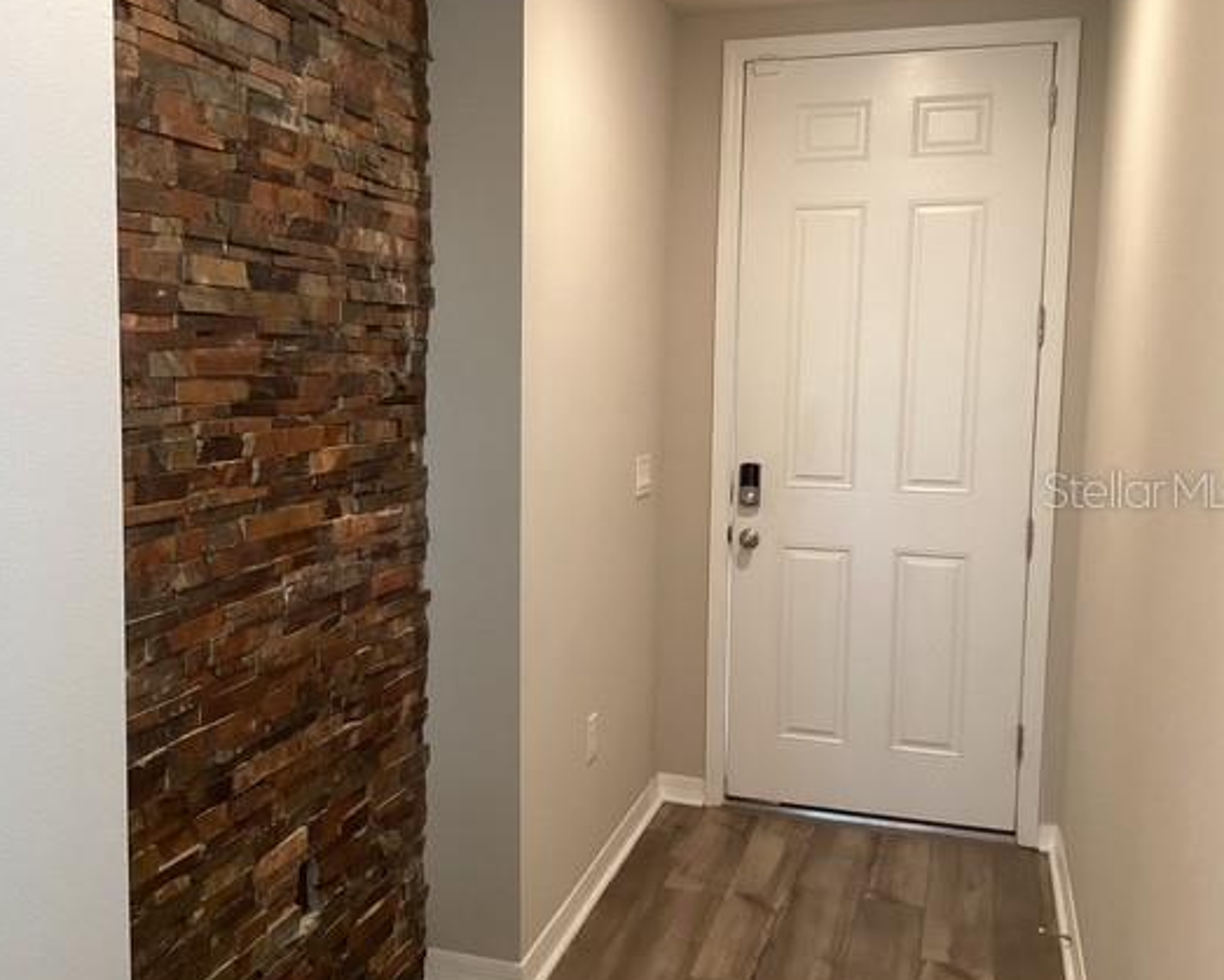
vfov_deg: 40.2
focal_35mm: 37
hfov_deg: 48.9
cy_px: 489
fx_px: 1341
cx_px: 515
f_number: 2.4
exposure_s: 1/60
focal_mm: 3.3
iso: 200
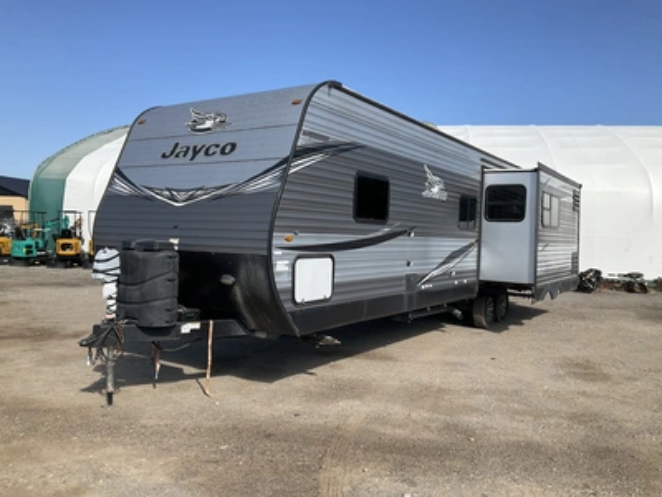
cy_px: 248
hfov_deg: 61.7
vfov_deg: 48.2
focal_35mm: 29
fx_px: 555
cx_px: 331
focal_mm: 3
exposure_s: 1/1577
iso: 25
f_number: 1.8
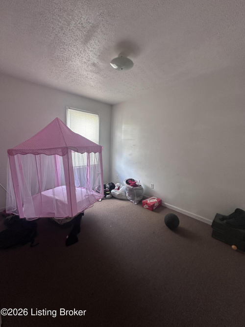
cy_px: 164
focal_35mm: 14
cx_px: 122
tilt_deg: -8.5
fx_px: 132
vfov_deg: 102.1
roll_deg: -2.3
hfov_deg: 85.7
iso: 160
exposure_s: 1/60
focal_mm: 2.22
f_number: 2.2
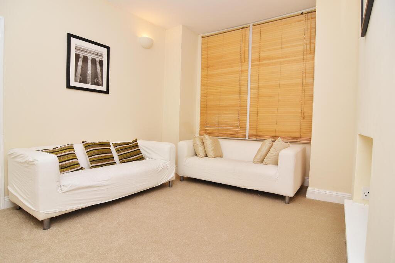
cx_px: 198
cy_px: 132
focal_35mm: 18
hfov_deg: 90.0
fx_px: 198
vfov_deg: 67.4
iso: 400
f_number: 5.6
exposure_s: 1/60
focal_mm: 12
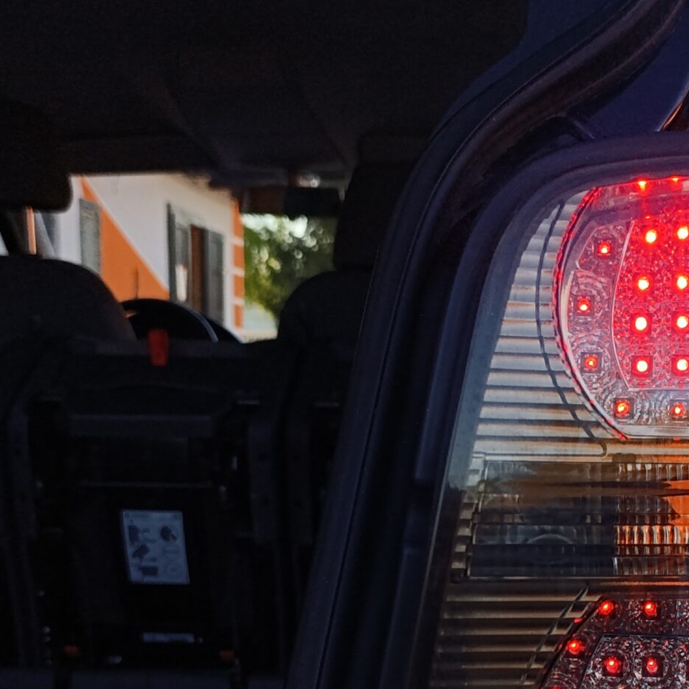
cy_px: 563
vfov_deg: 29.8
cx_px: 496
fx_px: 1261
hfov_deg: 30.2
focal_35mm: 56
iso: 50
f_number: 1.6
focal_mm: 6.14
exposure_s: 1/392
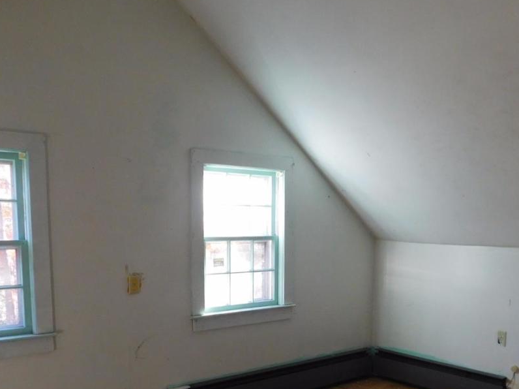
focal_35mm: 37
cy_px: 293
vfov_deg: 37.6
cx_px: 284
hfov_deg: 50.1
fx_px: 554
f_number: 3
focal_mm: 4
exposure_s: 1/30
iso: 220
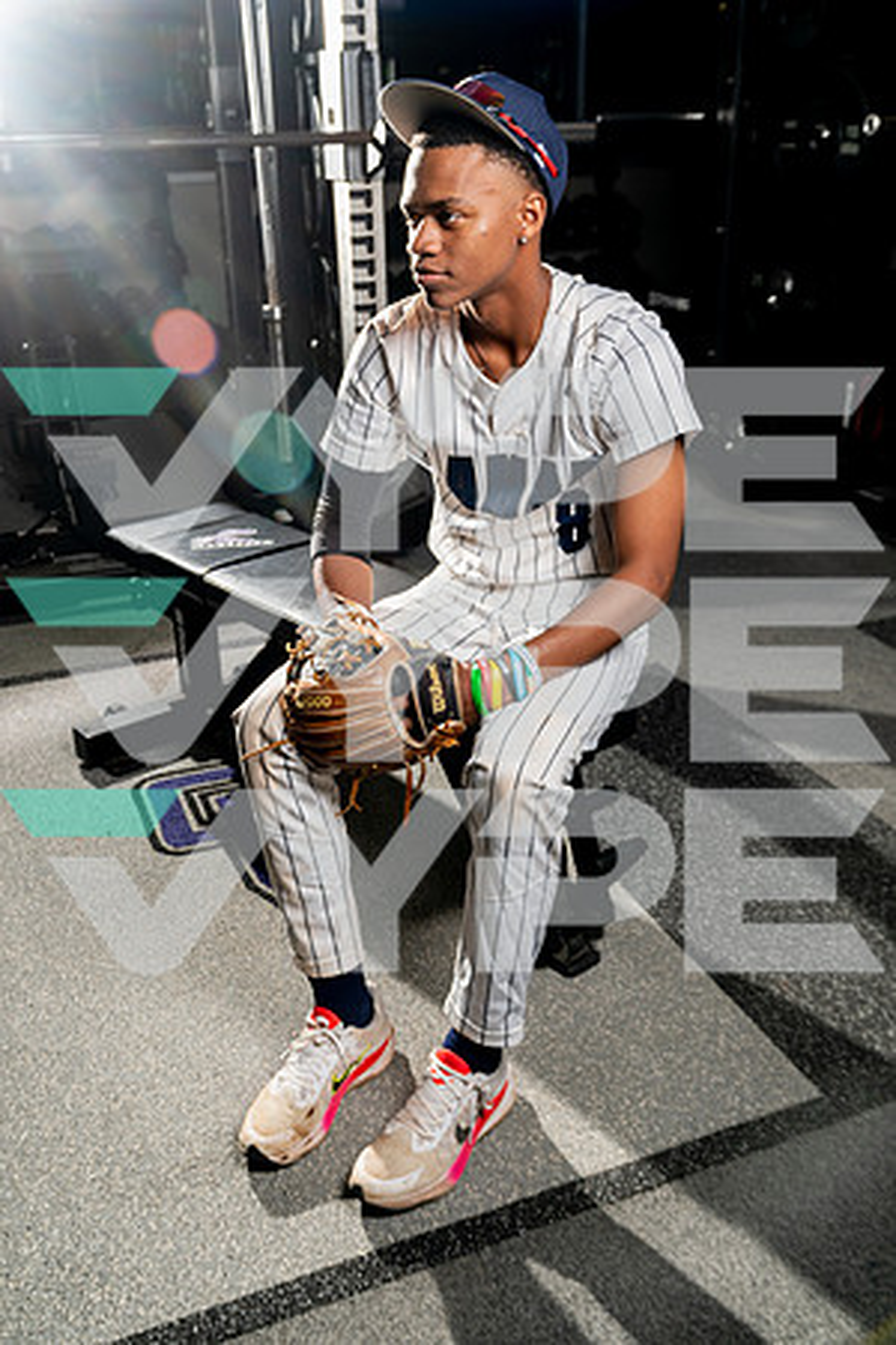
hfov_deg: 40.0
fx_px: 1232
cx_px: 448
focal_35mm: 33
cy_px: 672
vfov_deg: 57.2
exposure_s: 1/200
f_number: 5.6
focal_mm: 33
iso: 160
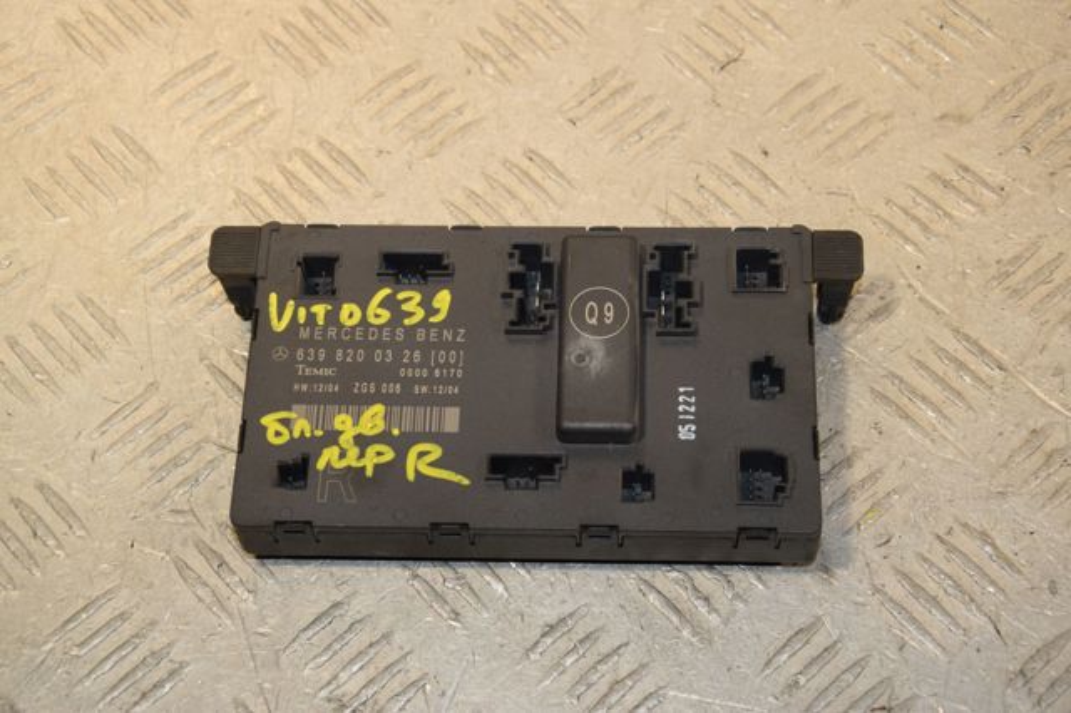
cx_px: 536
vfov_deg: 18.2
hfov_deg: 27.0
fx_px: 2230
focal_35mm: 75
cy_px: 356
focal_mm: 50
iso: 800
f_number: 8
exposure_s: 1/200
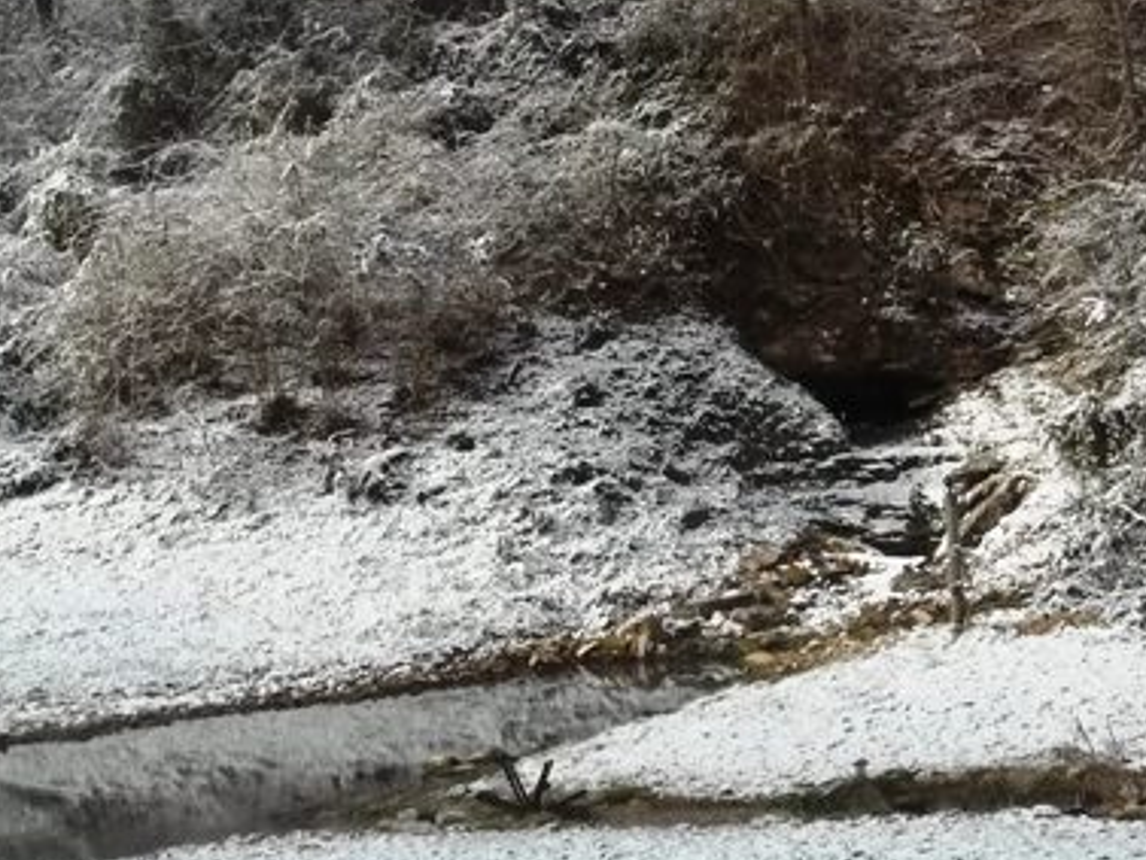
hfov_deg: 27.6
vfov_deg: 21.0
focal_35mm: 70
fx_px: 2318
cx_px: 739
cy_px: 383
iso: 64
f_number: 8
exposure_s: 1/160
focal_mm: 5.9
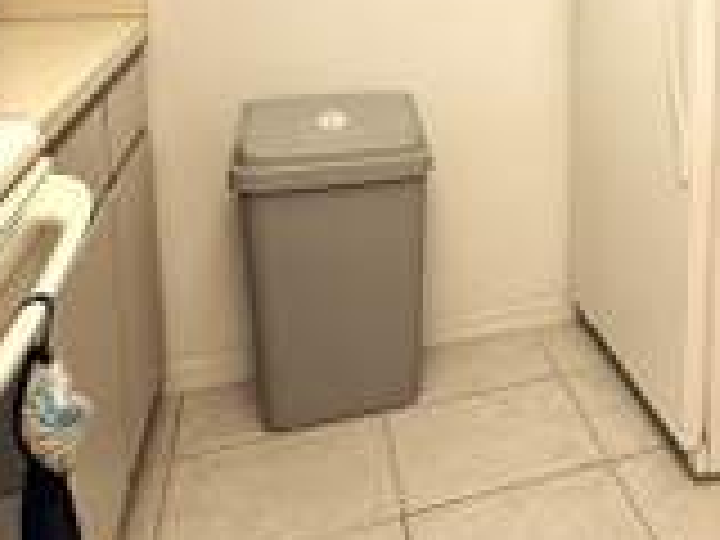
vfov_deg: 32.4
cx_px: 832
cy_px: 38
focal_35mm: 42
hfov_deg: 36.3
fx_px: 874
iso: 100
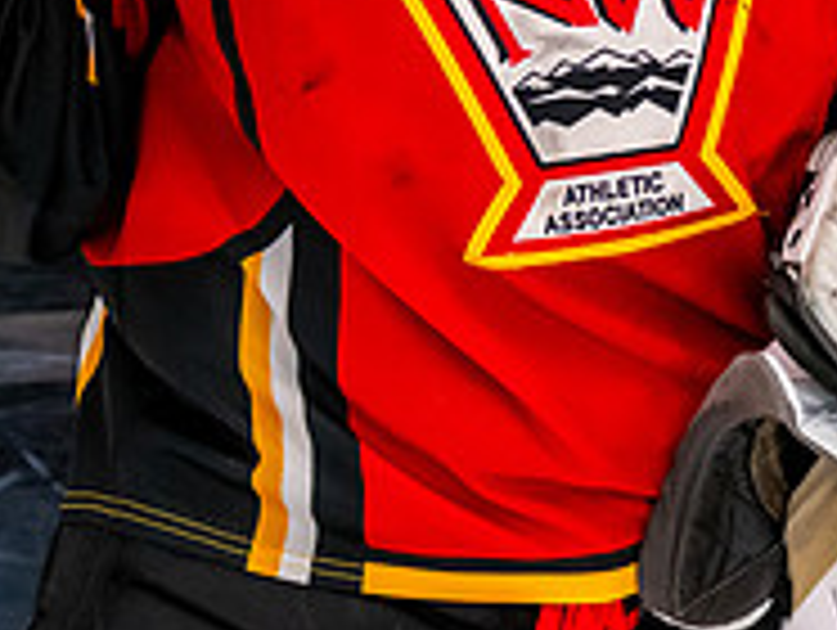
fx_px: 5907
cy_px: -320
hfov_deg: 8.1
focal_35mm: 244
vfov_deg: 6.0
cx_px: 535
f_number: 2.8
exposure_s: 1/800
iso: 3200
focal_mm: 70
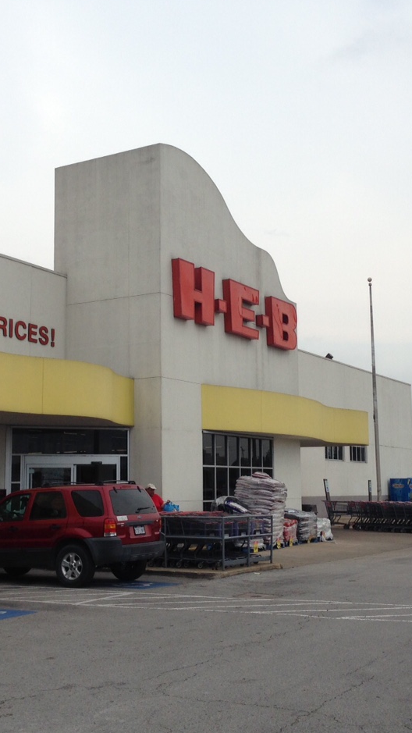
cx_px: 172
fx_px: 952
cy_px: 363
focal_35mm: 49
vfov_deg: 42.1
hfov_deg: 24.4
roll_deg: +0.1
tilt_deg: +6.7
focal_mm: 4.12
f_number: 2.4
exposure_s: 1/1004
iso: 50
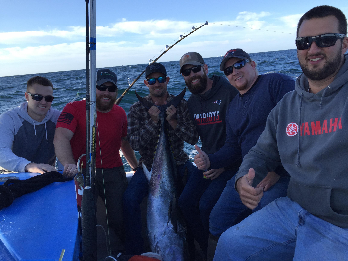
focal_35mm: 29
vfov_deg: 48.2
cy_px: 130
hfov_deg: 61.7
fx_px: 292
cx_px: 174
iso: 32
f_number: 2.2
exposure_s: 1/732
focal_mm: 4.15
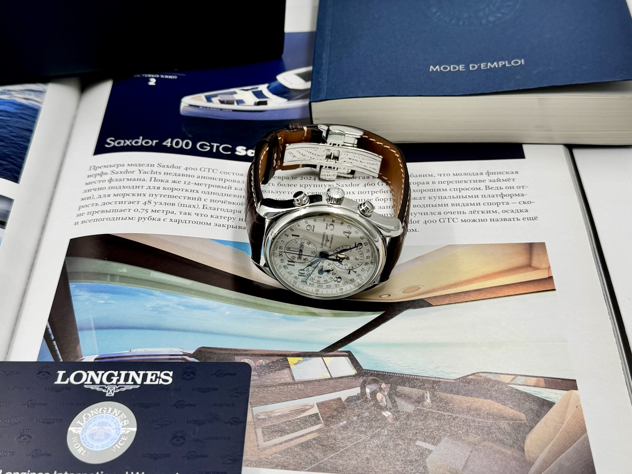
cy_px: 237
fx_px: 438
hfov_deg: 71.6
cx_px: 316
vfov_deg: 56.8
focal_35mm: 24
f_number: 1.78
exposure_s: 1/318
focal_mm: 6.76
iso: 80
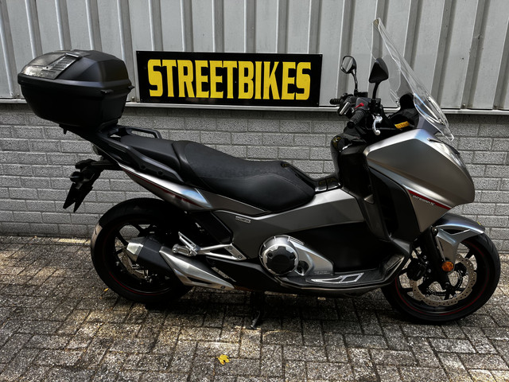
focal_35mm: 26
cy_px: 191
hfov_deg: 67.3
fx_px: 382
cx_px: 254
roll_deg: -0.5
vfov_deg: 53.1
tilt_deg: -19.1
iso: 64
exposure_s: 1/122
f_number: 1.6
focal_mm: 5.1
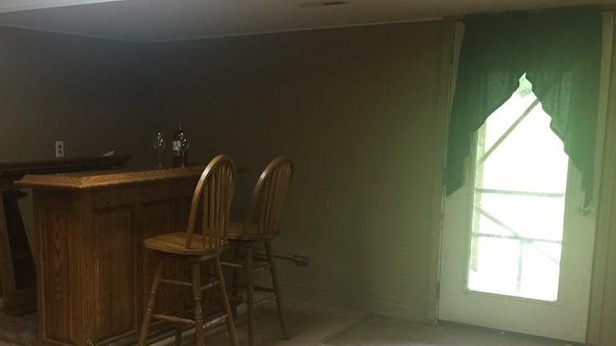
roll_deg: -0.3
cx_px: 211
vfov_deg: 27.5
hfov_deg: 46.7
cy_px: 231
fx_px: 702
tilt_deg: -8.9
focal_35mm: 43
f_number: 2.2
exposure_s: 1/15
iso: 125
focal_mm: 4.15
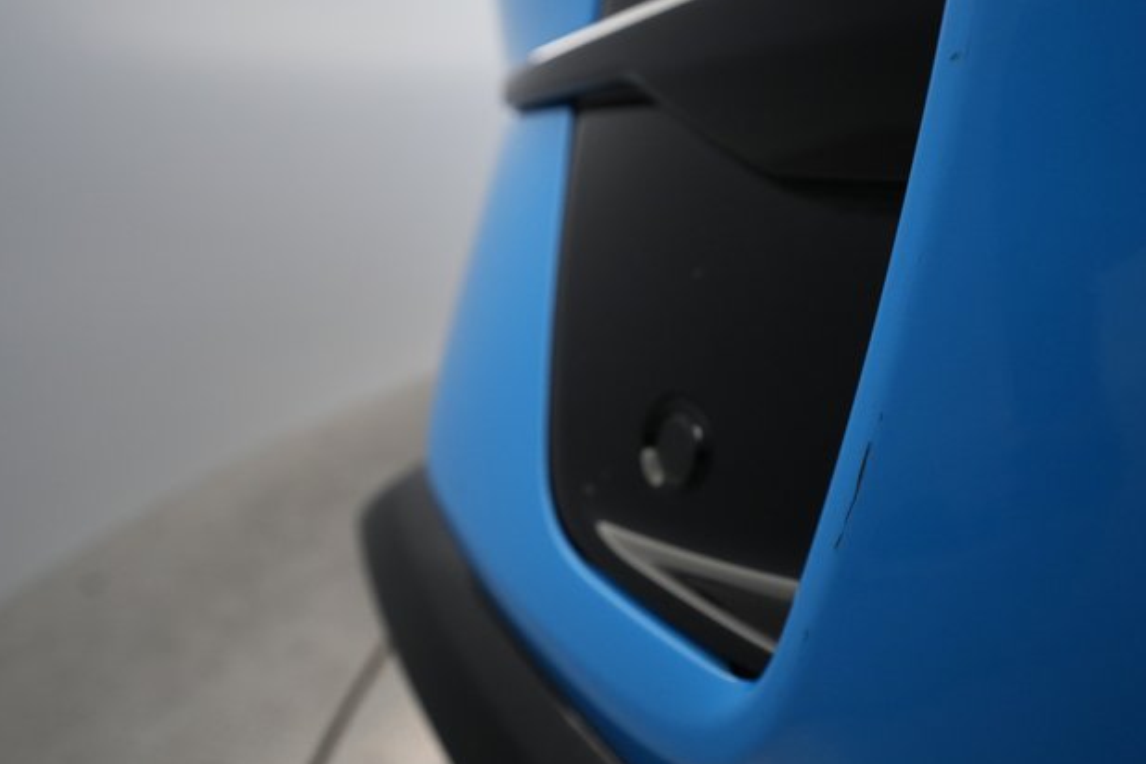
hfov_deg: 63.6
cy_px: 380
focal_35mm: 29
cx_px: 556
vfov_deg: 45.0
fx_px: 923
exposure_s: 1/100
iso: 4000
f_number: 5.6
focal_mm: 28
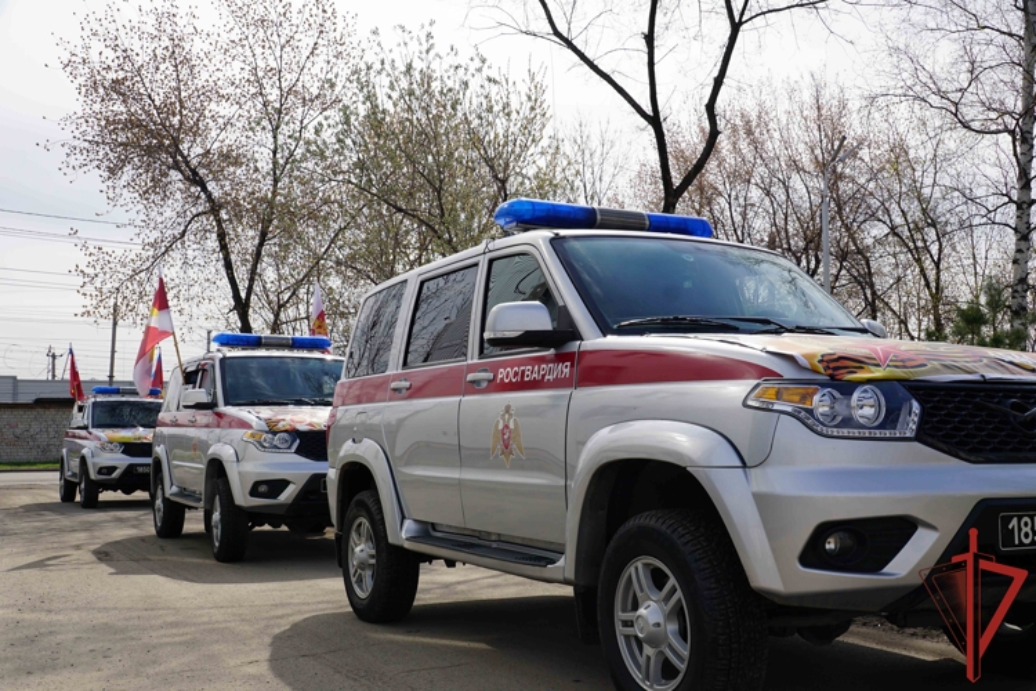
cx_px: 518
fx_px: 1036
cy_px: 346
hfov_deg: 53.1
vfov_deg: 36.9
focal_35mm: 36
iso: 100
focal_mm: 24
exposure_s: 1/250
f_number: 10
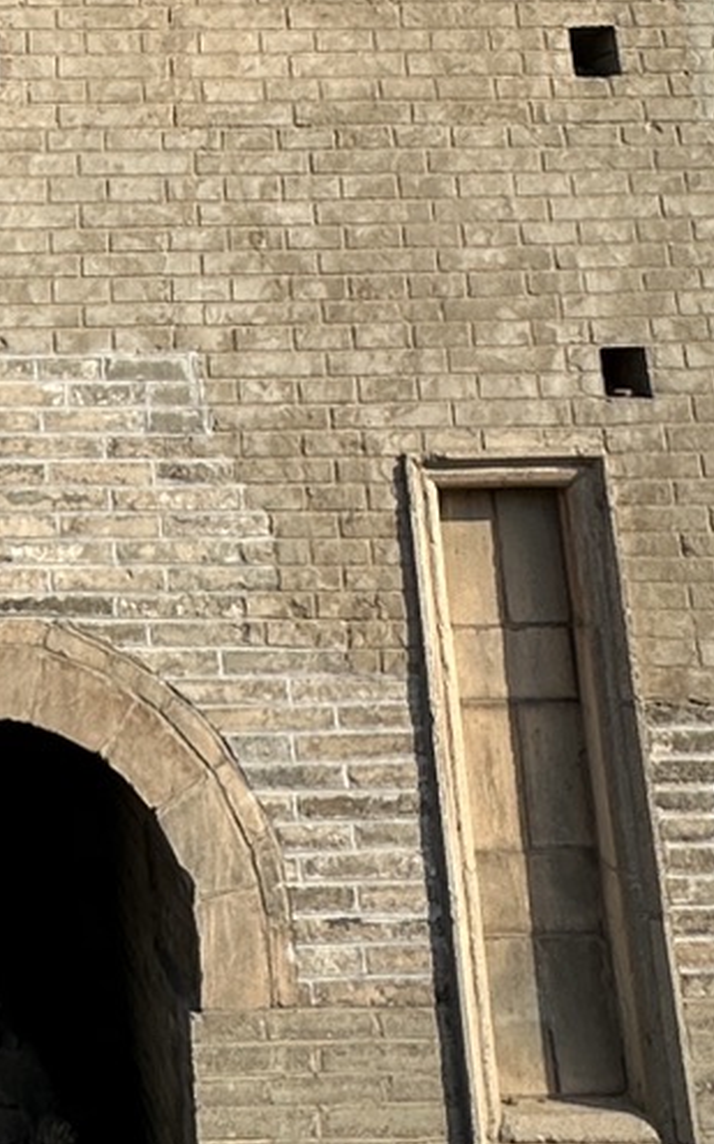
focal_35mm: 60
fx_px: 1870
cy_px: -266
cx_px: -129
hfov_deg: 20.3
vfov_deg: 28.9
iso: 50
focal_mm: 2.22
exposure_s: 1/1575
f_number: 2.2
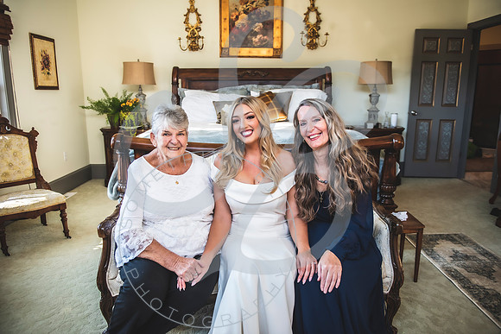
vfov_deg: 52.2
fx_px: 341
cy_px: 167
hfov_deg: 72.6
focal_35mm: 25
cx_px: 250
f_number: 2.8
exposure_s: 1/125
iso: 400
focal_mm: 24
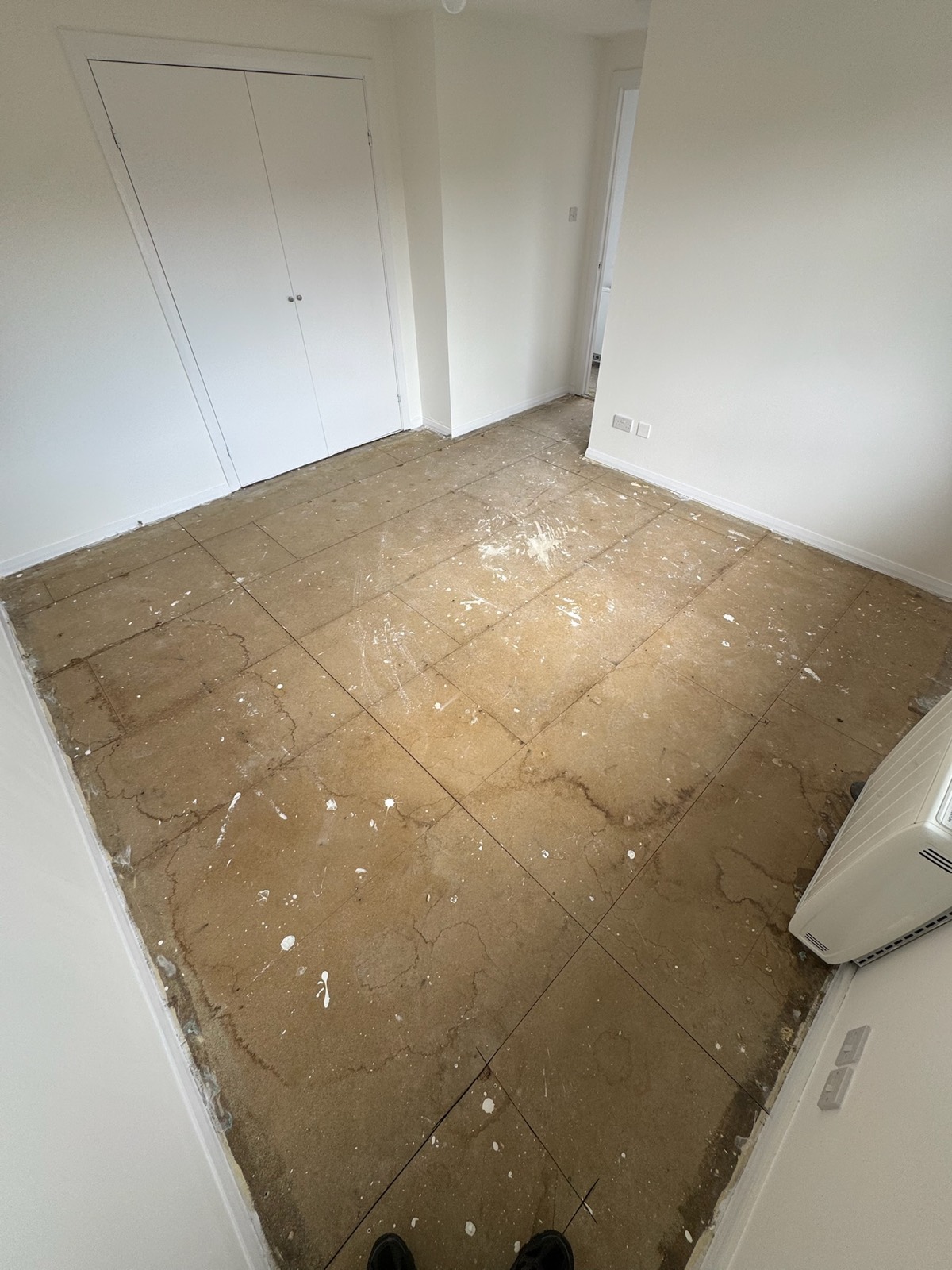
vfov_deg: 102.1
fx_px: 513
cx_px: 476
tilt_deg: -42.1
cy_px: 635
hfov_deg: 85.7
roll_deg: +1.1
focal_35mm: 14
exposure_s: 1/99
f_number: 2.2
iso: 40
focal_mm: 2.22
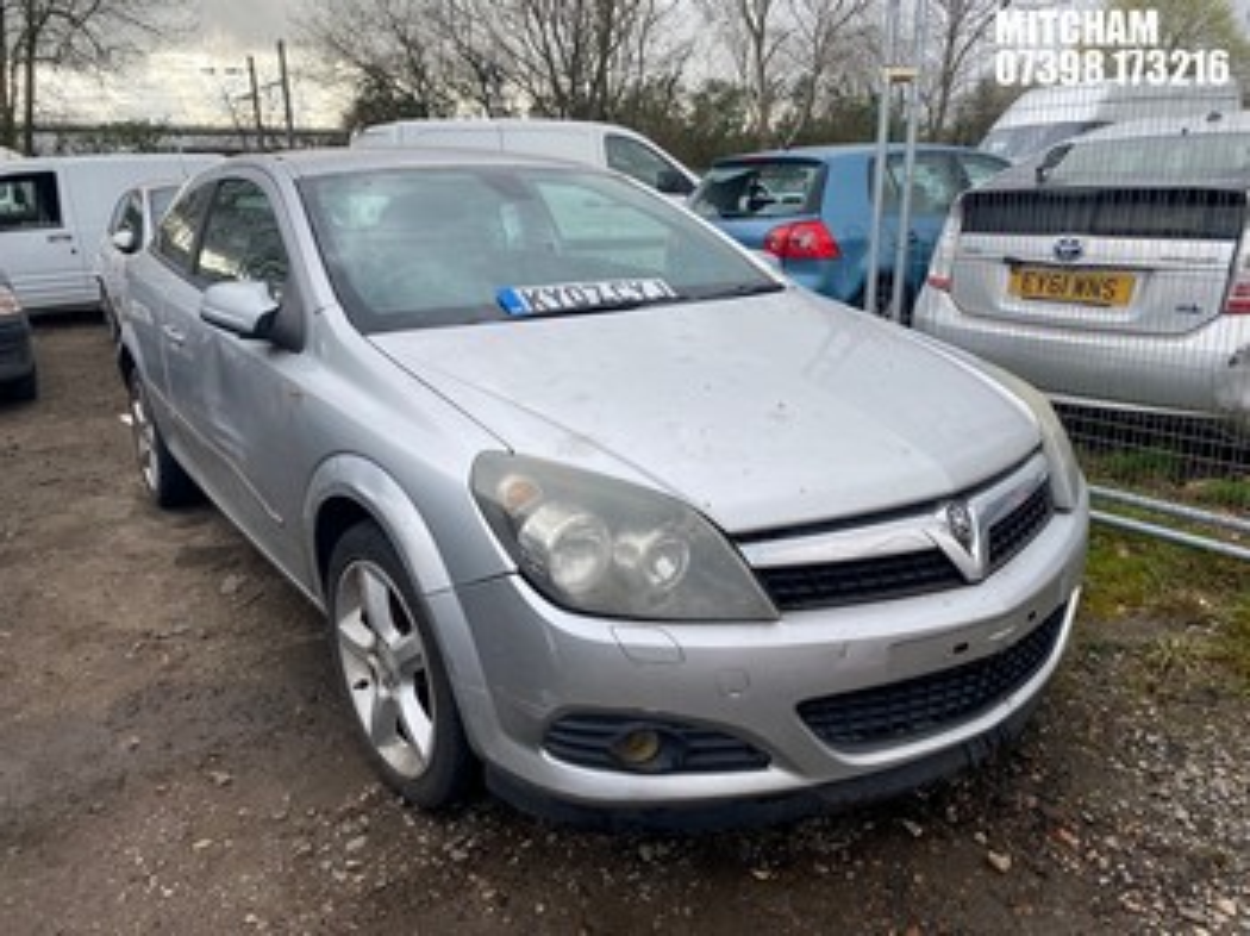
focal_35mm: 26
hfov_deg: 67.3
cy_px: 468
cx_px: 625
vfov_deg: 53.0
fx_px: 938
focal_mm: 4.25
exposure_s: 1/489
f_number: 1.8
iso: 32
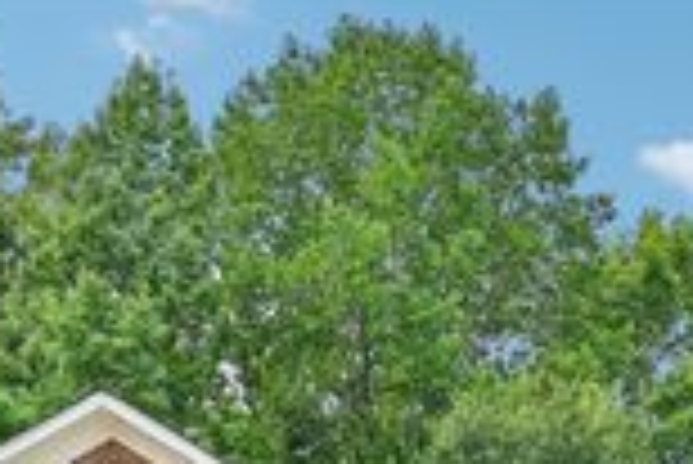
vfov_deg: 17.7
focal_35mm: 68
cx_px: 626
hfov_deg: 28.5
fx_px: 1310
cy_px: 728
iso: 100
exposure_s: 1/125
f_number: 8
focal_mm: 21
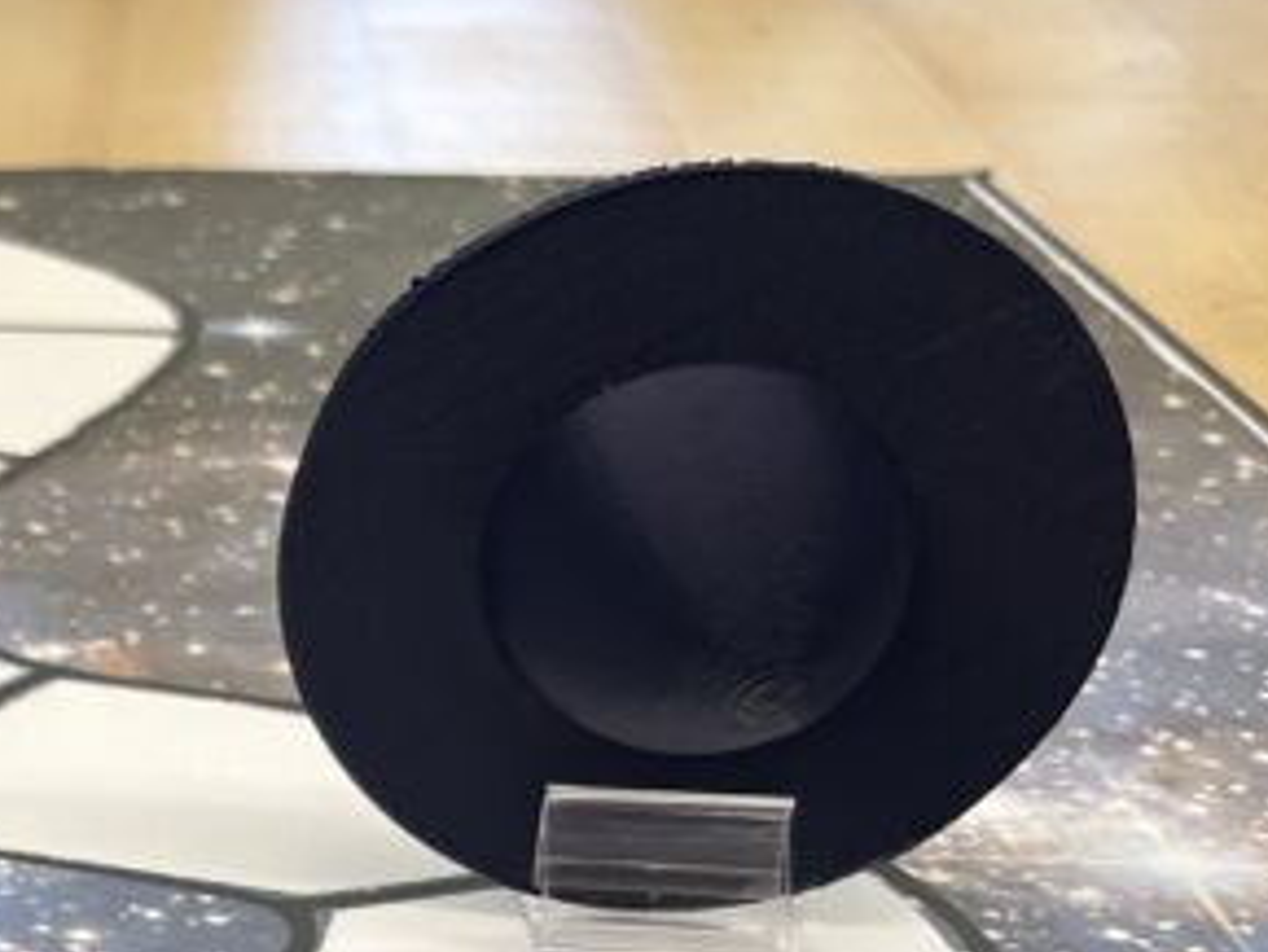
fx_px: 3371
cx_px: -807
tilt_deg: -24.4
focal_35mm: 92
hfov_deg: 18.1
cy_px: 816
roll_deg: +2.2
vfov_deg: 15.9
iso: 125
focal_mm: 5.1
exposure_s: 1/120
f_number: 1.6
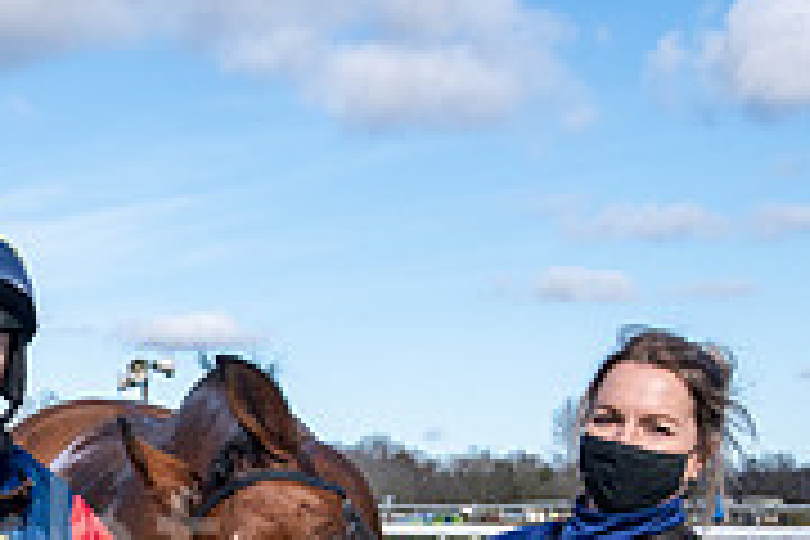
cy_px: 848
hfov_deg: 19.1
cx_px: -54
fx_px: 2317
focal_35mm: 103
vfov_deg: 12.5
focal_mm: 32
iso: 400
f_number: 8
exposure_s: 1/800
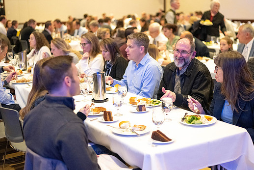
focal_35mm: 56
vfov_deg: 24.2
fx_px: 395
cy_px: 78
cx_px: 139
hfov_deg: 35.6
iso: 6400
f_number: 1.8
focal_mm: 50
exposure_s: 1/200
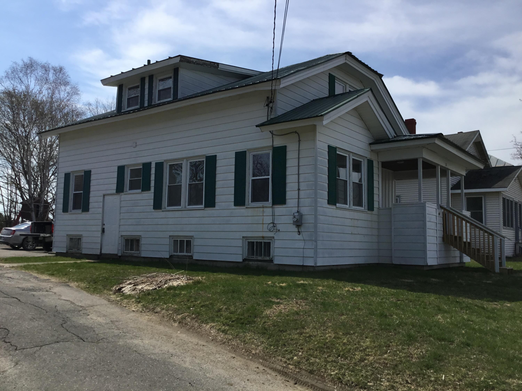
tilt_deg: +5.3
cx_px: 261
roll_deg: -0.2
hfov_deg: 58.4
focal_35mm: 31
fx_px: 467
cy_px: 196
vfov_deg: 45.4
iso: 25
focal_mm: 3.3
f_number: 2.4
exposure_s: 1/2146
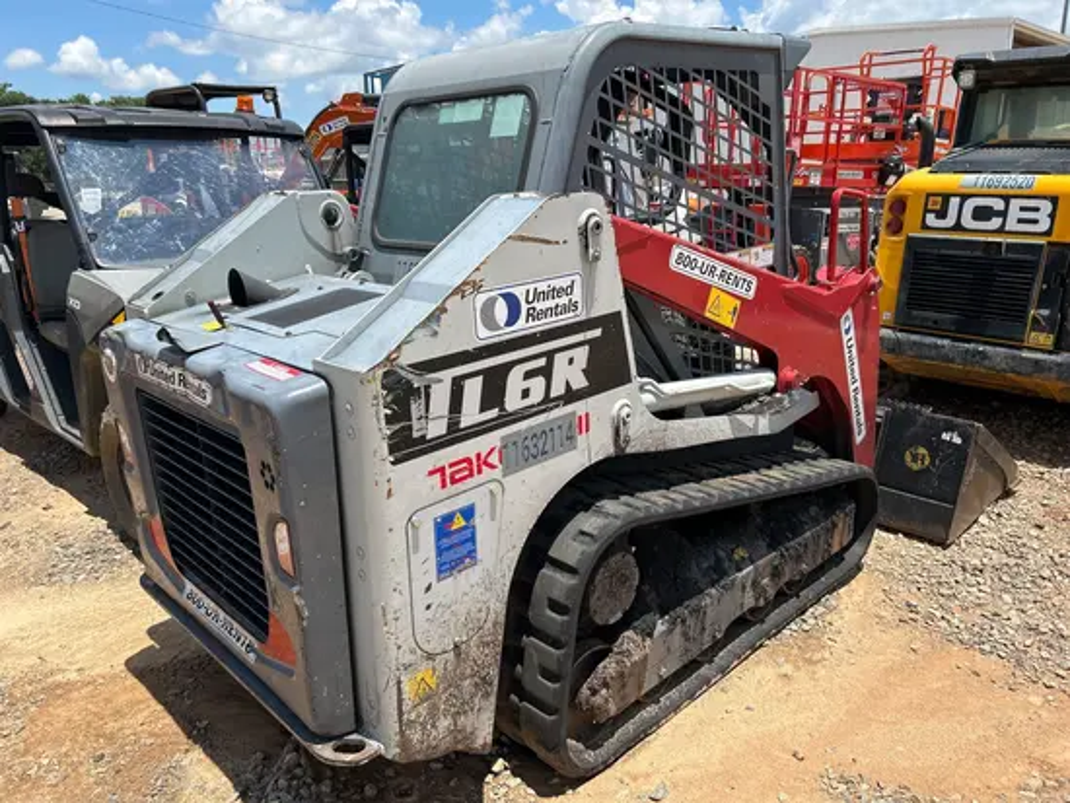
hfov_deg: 67.3
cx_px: 535
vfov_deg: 53.1
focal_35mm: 26
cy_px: 402
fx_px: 804
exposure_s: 1/3356
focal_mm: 5.7
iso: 50
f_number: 1.5
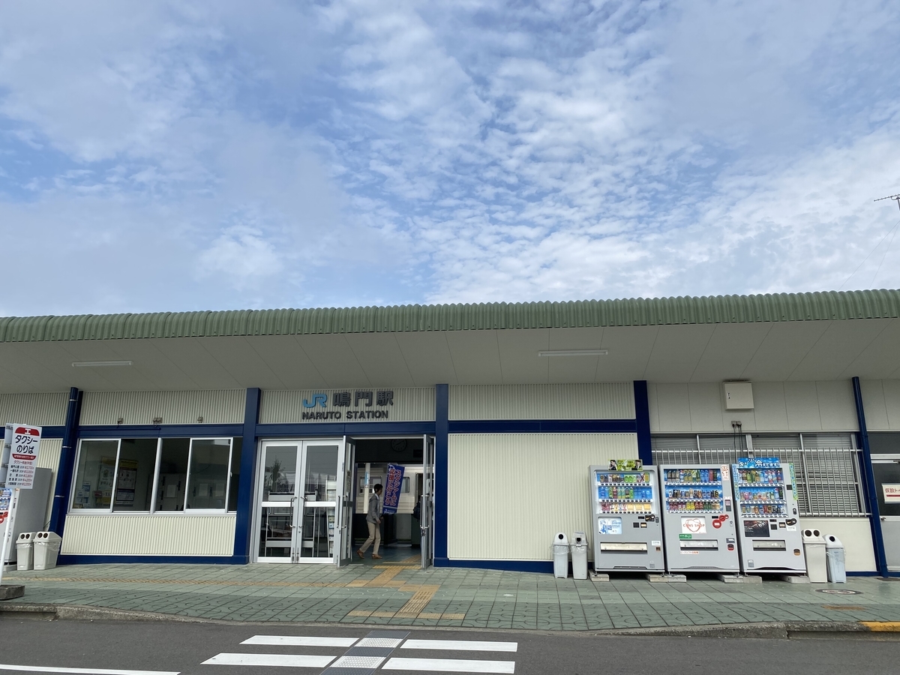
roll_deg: -0.1
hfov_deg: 67.3
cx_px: 450
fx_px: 676
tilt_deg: +15.3
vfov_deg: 53.1
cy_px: 338
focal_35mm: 26
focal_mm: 4.25
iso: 32
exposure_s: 1/2688
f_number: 1.8
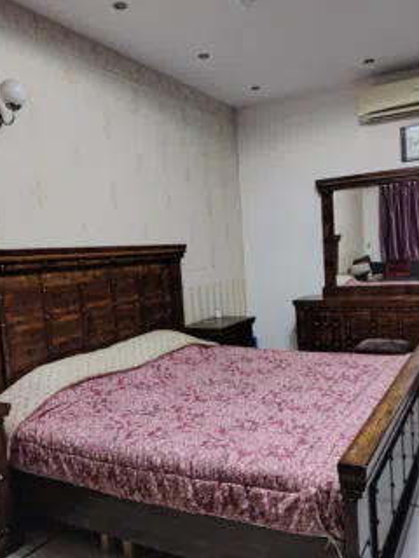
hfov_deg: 46.8
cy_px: 293
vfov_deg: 59.9
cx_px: 225
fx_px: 484
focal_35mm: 30
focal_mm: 5.25
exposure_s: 1/25
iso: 1056
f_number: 1.75
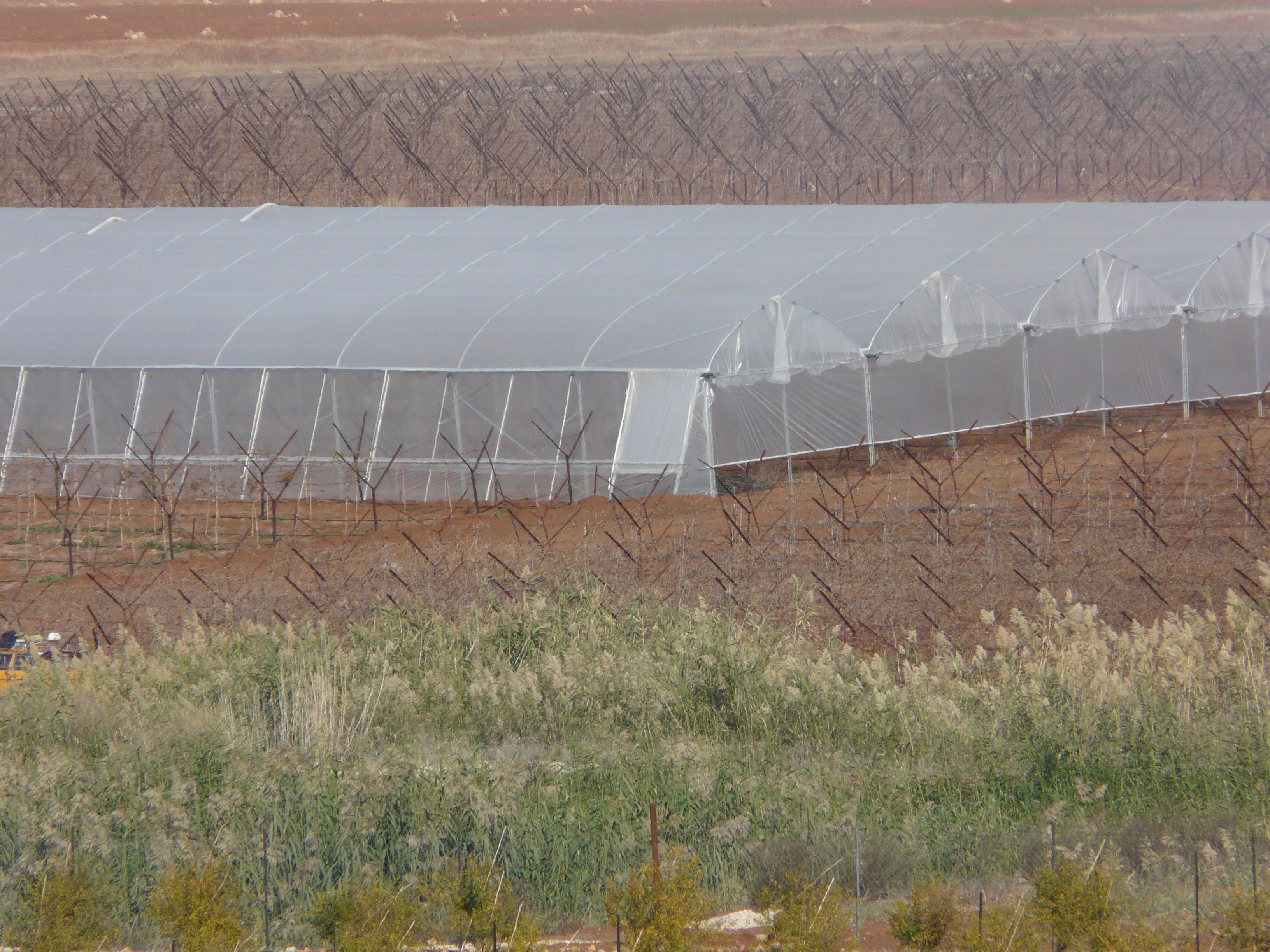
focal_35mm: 504
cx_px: 635
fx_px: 18491
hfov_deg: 3.9
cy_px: 476
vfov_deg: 3.0
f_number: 7.1
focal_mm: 82.8
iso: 100
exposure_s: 1/400
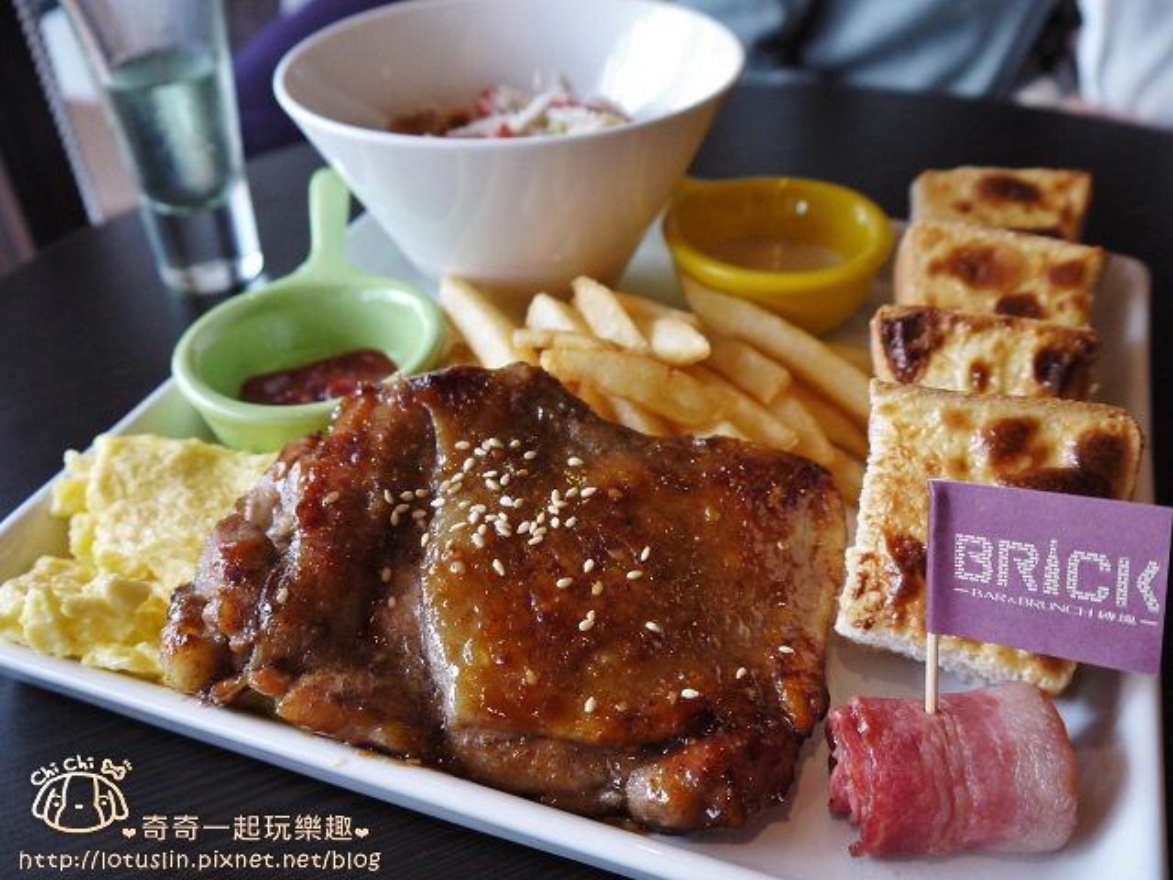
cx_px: 586
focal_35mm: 28
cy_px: 440
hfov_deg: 63.4
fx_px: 949
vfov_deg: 49.7
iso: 400
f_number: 3.5
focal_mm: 14
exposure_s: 1/30
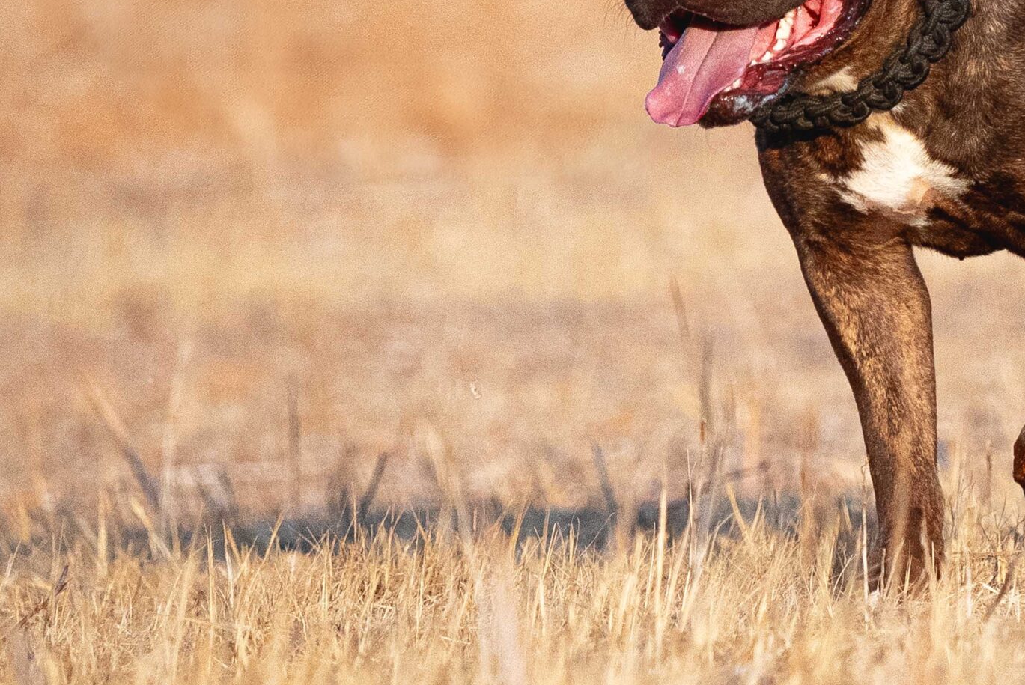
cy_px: 201
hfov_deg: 2.5
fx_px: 23738
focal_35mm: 833
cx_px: 922
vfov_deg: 1.7
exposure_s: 1/8000
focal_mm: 445.6
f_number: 6.3
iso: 2500
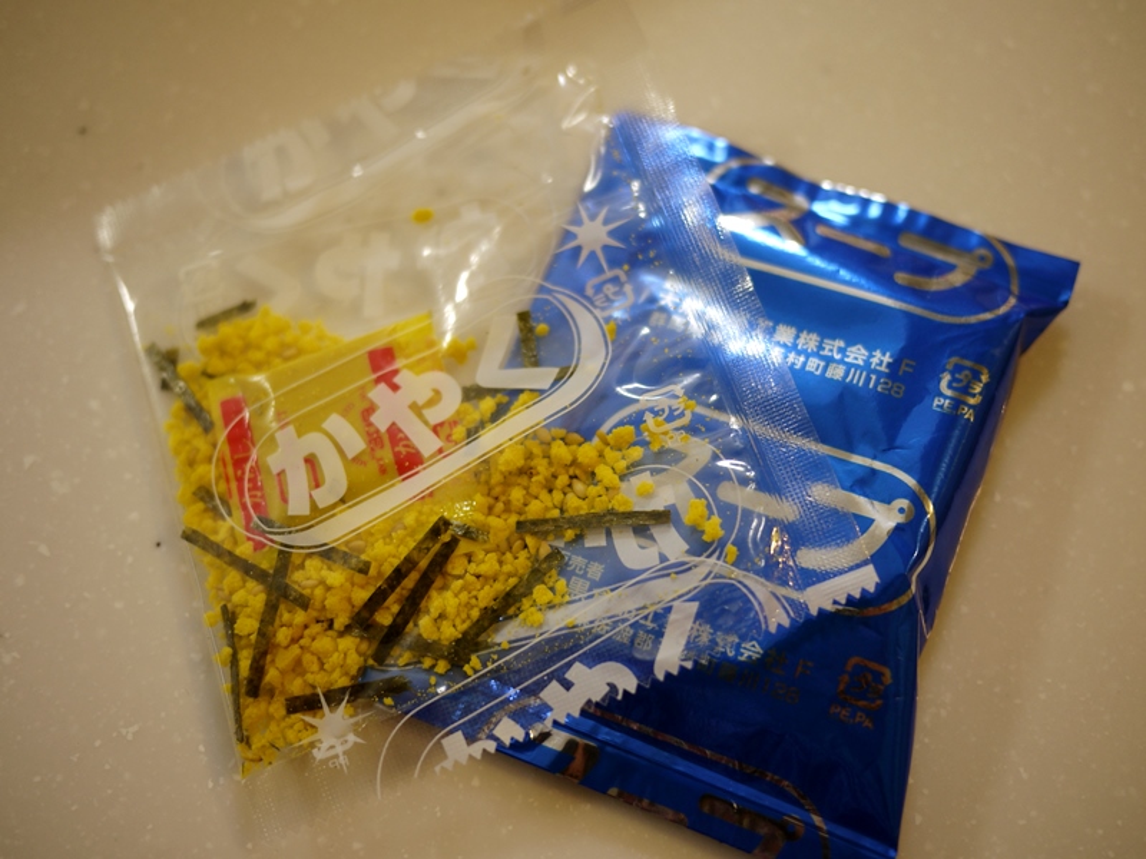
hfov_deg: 46.8
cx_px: 573
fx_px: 1324
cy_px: 430
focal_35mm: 40
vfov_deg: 36.0
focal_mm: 20
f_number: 1.7
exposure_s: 1/50
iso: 100
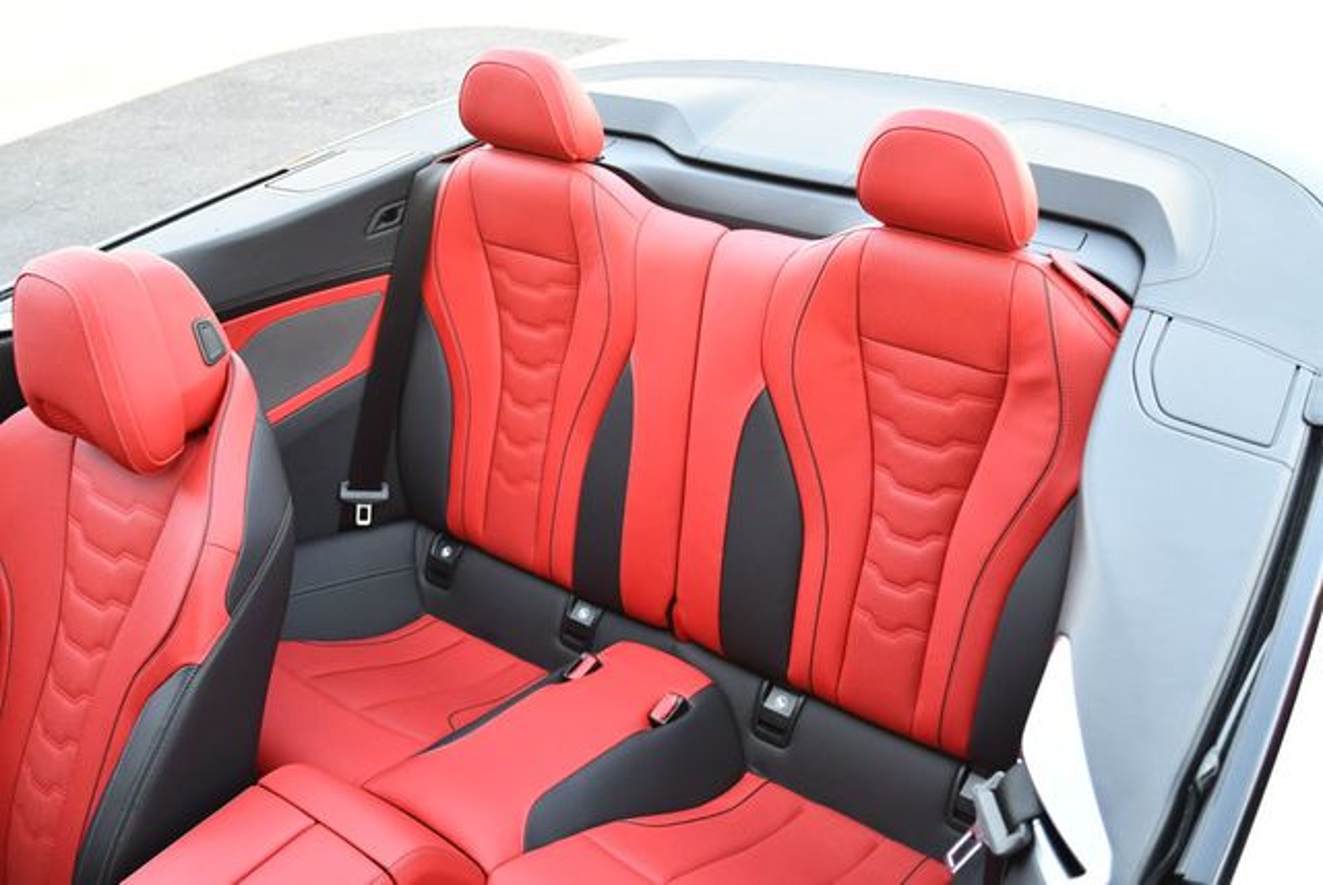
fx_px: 1324
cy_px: 442
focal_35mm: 36
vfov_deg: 36.9
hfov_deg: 53.1
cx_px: 662
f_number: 3.5
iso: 560
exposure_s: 1/250
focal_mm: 18
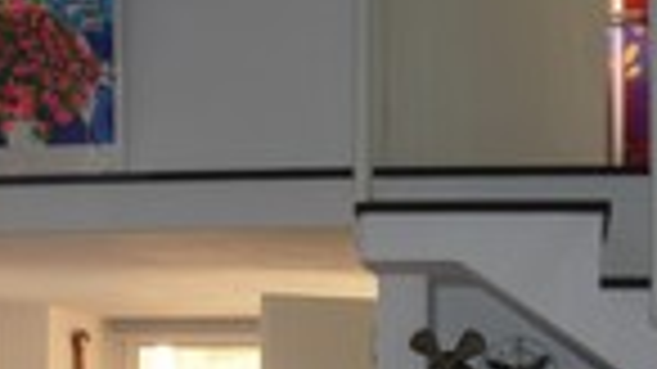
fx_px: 1724
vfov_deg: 11.8
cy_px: 513
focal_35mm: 99
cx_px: 261
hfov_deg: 21.5
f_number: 2.9
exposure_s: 1/32
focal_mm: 6.3
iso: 50
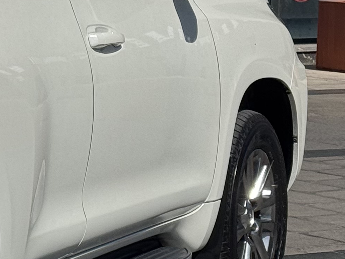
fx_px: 1954
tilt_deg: -4.6
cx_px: -294
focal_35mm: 196
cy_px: 71
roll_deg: +0.6
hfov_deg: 9.6
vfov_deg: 7.6
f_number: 1.78
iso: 64
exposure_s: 1/12500
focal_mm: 6.76
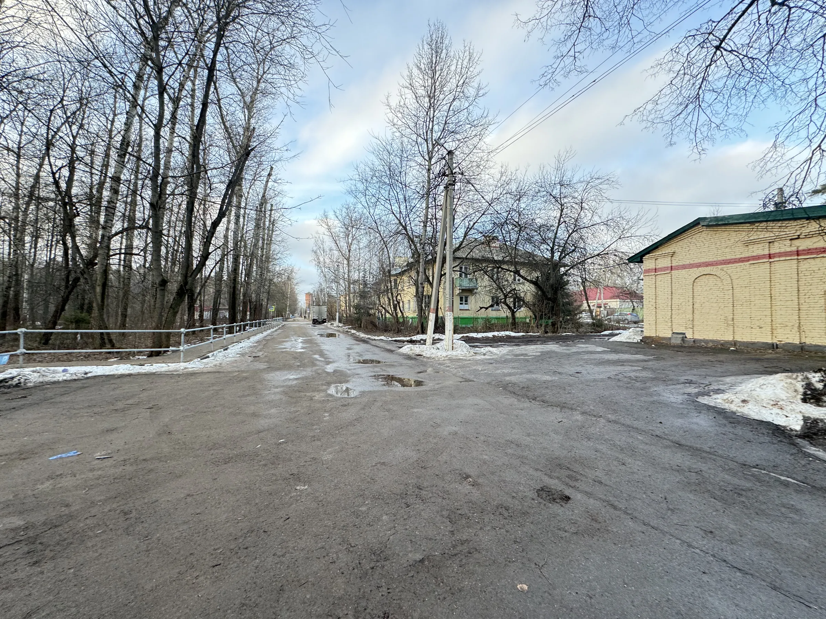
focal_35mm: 14
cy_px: 310
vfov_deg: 85.7
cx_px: 413
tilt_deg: +2.3
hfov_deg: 102.1
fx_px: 334
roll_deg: -0.8
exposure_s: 1/99
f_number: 2.2
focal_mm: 2.22
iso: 50
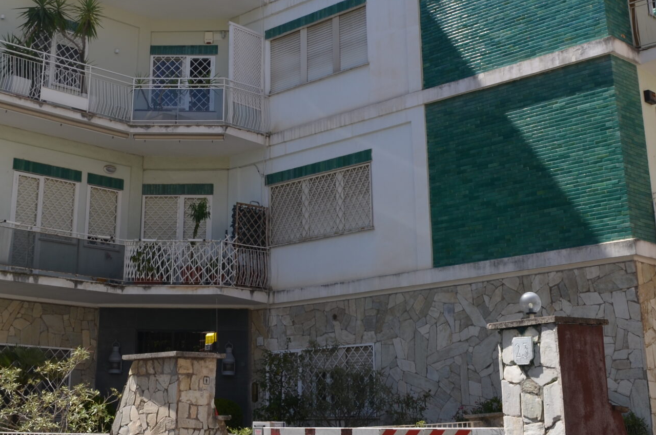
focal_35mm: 54
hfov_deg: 36.8
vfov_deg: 24.0
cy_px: 9
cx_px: 269
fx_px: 982
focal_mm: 18
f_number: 7.1
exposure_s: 1/200
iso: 100
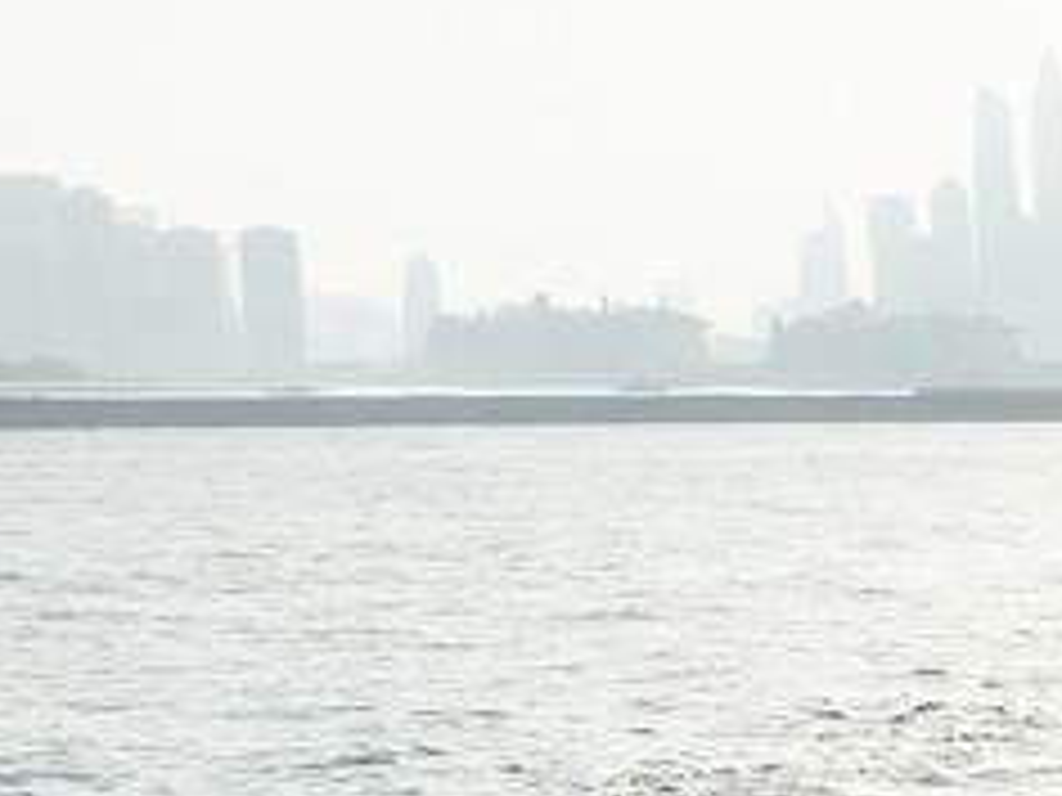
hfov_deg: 12.6
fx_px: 4111
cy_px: 1365
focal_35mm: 134
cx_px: 2241
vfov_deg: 10.5
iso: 100
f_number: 2.8
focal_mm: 12.29
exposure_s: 1/400
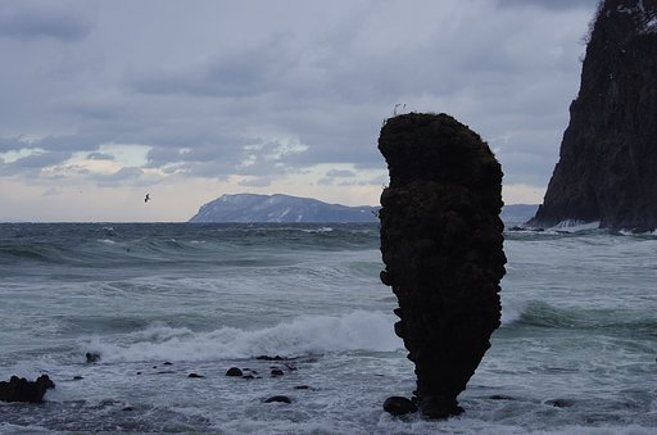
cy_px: 218
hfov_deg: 24.8
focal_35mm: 82
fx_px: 1493
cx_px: 328
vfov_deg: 16.6
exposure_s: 1/250
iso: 800
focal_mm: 55
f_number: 7.1
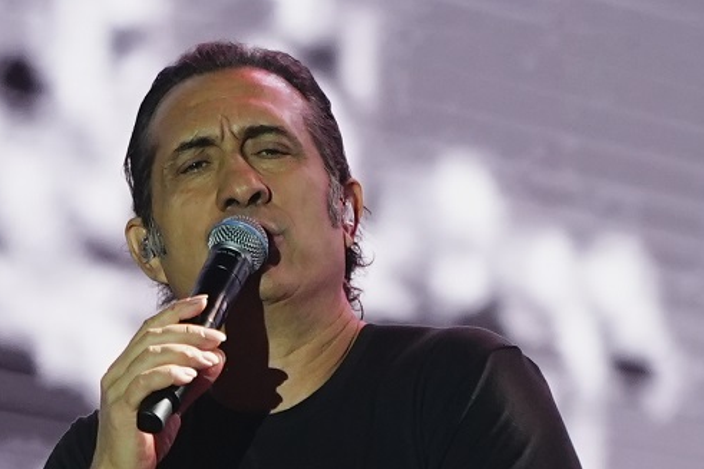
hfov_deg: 4.8
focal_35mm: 428
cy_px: 484
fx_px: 8367
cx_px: 389
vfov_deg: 3.2
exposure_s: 1/250
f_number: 2.8
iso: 1250
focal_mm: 70
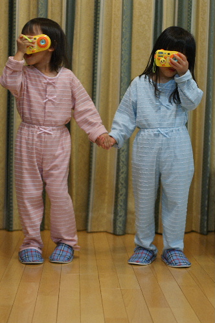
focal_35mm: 75
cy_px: 162
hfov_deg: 18.2
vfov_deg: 27.0
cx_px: 108
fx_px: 673
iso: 400
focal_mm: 50
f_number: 2
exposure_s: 1/80
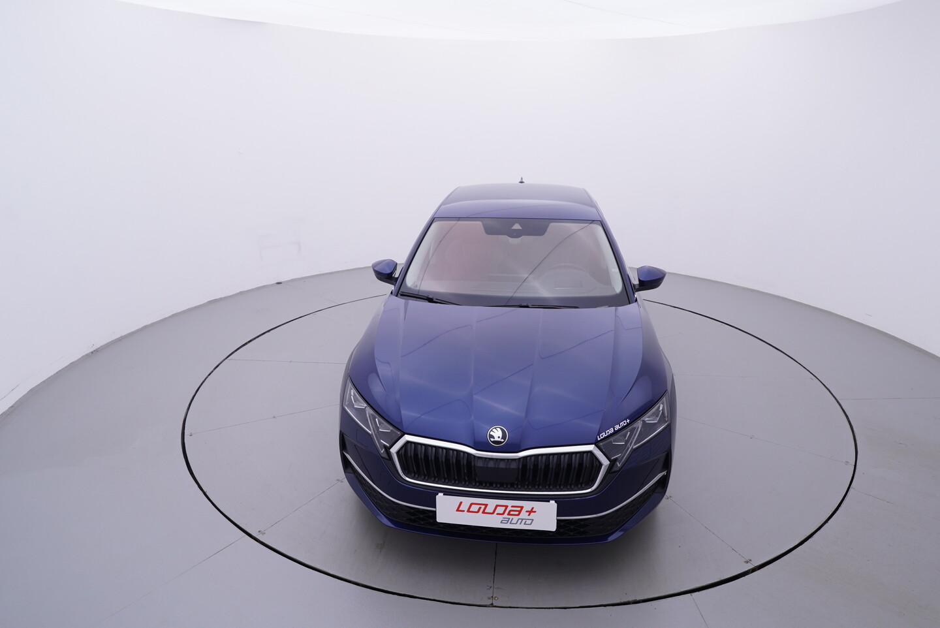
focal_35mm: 22
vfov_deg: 56.2
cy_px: 314
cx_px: 470
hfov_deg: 77.3
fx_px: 588
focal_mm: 15
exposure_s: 1/80
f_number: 5
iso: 200
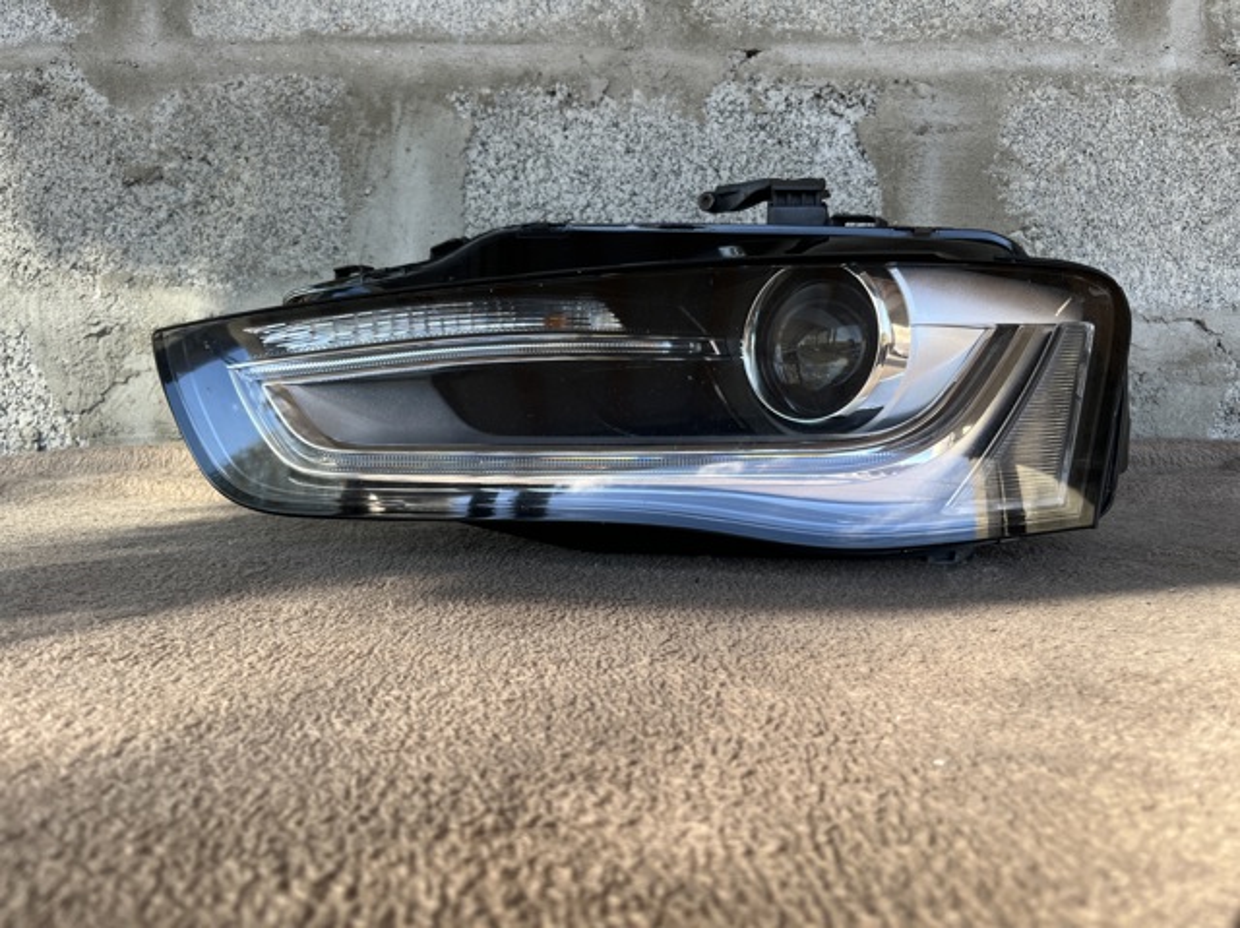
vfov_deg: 53.0
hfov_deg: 67.3
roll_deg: -0.6
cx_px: 620
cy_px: 464
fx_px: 931
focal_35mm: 26
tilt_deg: -5.5
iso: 40
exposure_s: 1/283
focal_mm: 5.1
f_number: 1.6
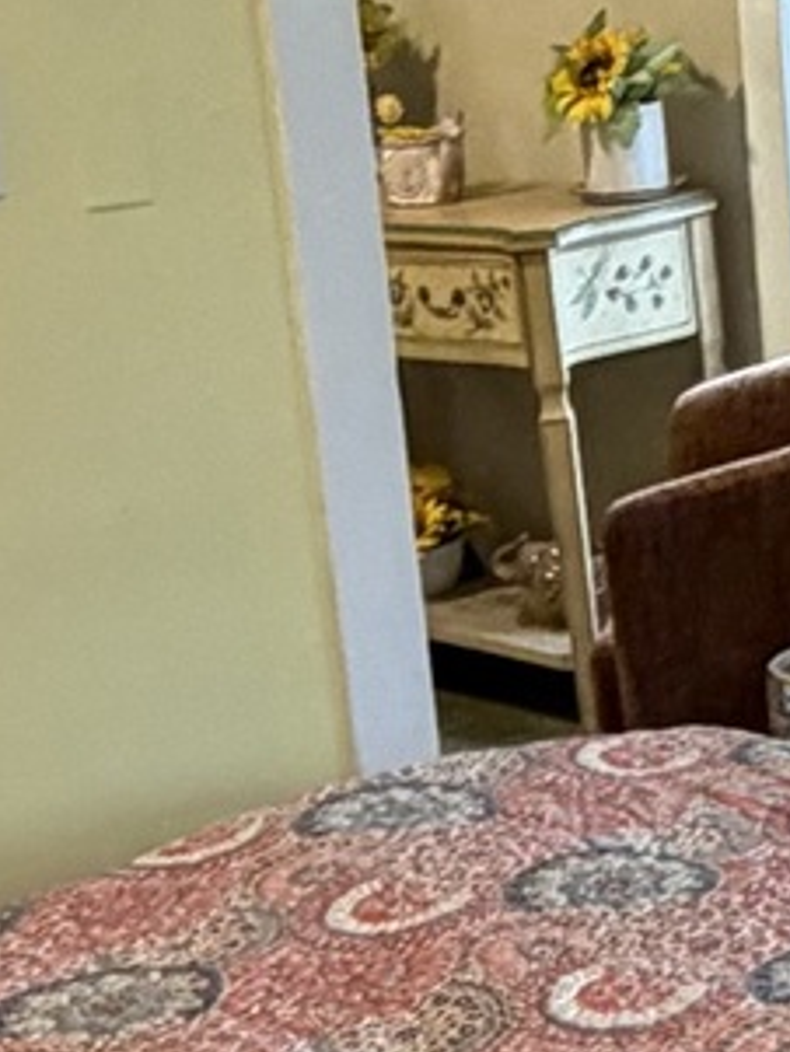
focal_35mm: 107
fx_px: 3254
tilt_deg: -21.6
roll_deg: +3.8
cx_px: 776
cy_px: 1192
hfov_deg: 13.7
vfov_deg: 17.7
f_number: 2.2
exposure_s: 1/60
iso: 250
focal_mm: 2.22
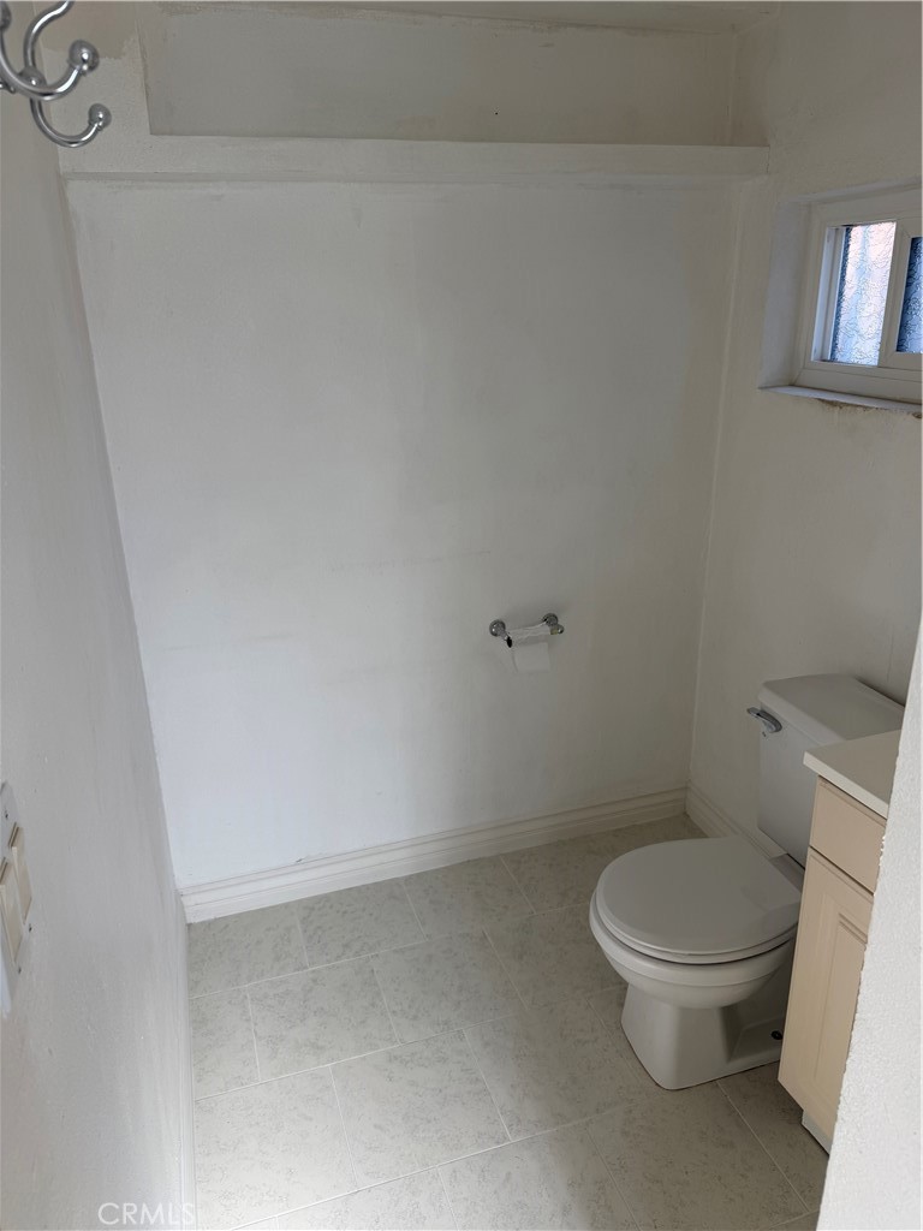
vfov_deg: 71.6
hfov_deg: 56.8
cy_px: 616
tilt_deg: -19.4
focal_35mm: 24
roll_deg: +1.6
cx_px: 462
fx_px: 853
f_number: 1.78
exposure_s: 1/121
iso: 50
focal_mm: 6.76
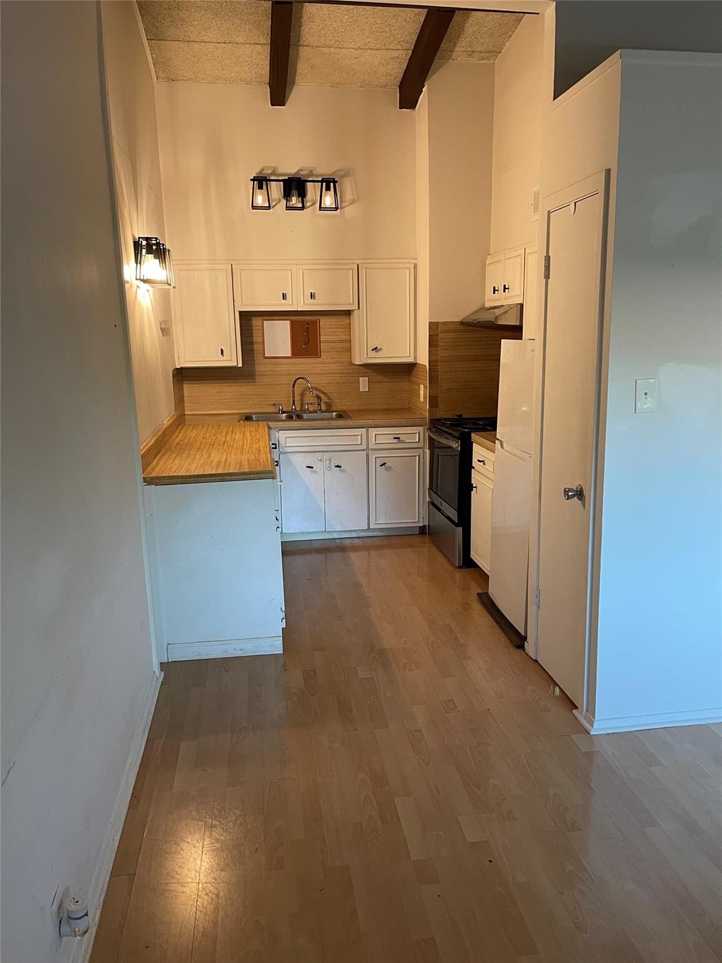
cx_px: 361
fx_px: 695
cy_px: 482
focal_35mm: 25
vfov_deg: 69.4
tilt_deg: -11.7
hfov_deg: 54.9
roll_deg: +0.8
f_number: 1.6
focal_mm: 5.1
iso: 160
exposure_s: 1/60
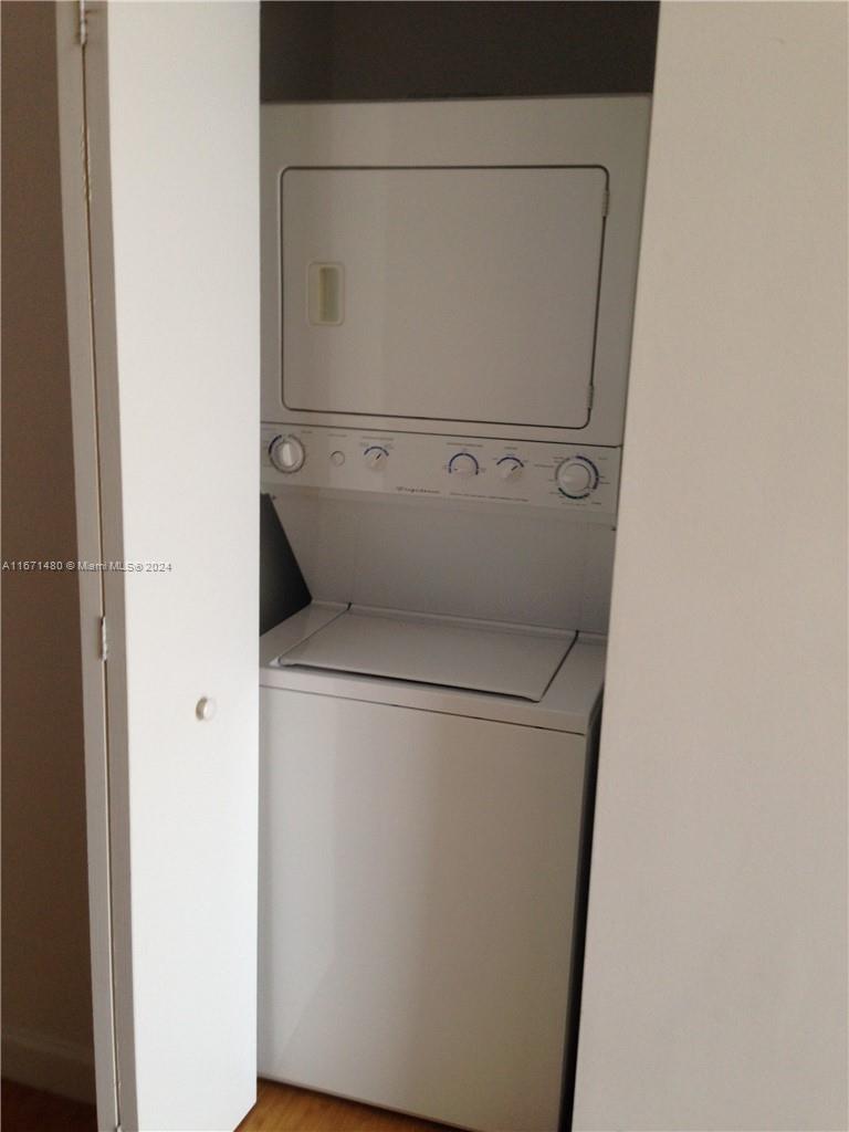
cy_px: 566
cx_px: 424
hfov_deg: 42.9
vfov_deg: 55.4
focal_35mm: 33
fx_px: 1079
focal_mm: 4.12
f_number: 2.4
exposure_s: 1/30
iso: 50
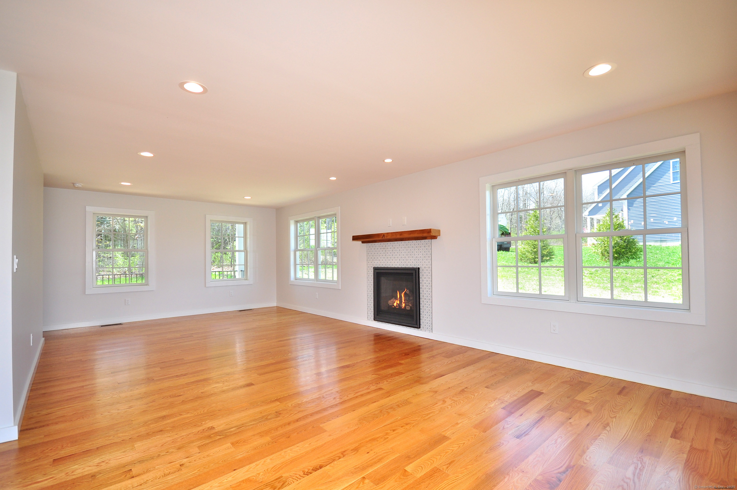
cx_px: 368
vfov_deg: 77.2
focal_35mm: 15
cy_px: 245
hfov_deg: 100.5
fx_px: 307
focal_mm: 10
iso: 200
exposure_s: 1/100
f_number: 5.6
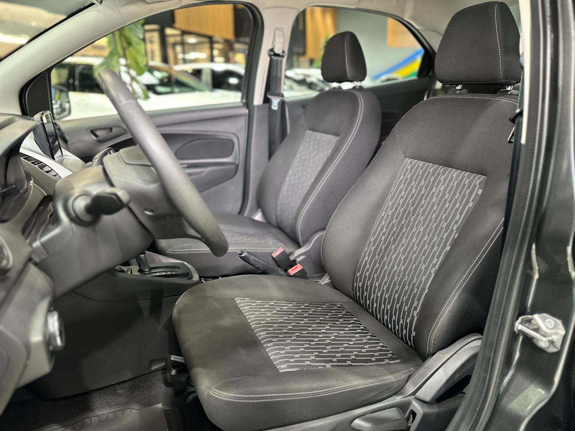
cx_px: 288
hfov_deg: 71.6
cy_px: 216
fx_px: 399
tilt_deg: -18.1
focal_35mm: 24
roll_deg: +1.3
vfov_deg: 56.8
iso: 800
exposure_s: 1/60
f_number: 1.78
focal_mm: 6.86
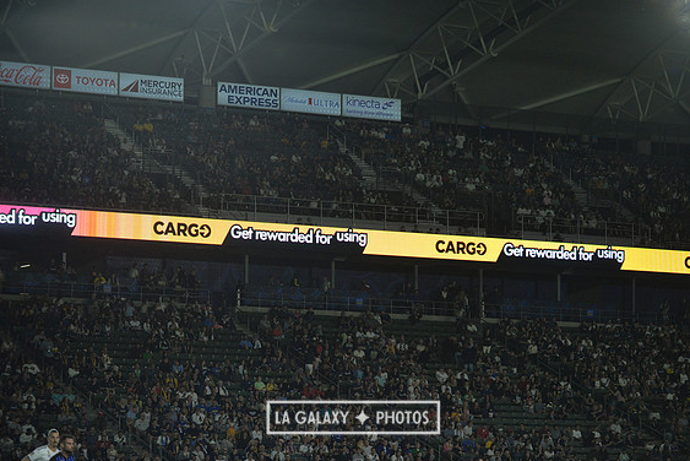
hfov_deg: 14.8
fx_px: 2665
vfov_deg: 9.9
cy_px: 234
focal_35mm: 139
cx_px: 353
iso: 1600
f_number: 2.8
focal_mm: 135
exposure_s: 1/2000
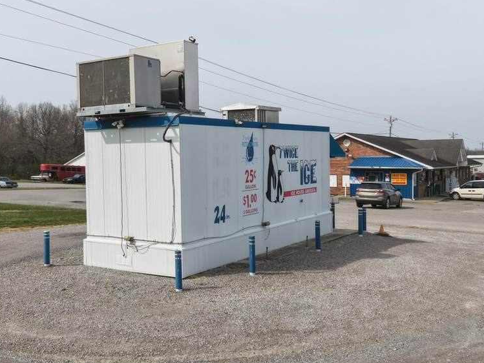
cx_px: 209
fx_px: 573
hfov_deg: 45.6
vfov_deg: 35.1
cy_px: 174
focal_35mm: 41
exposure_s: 1/160
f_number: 1.8
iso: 100
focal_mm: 8.7
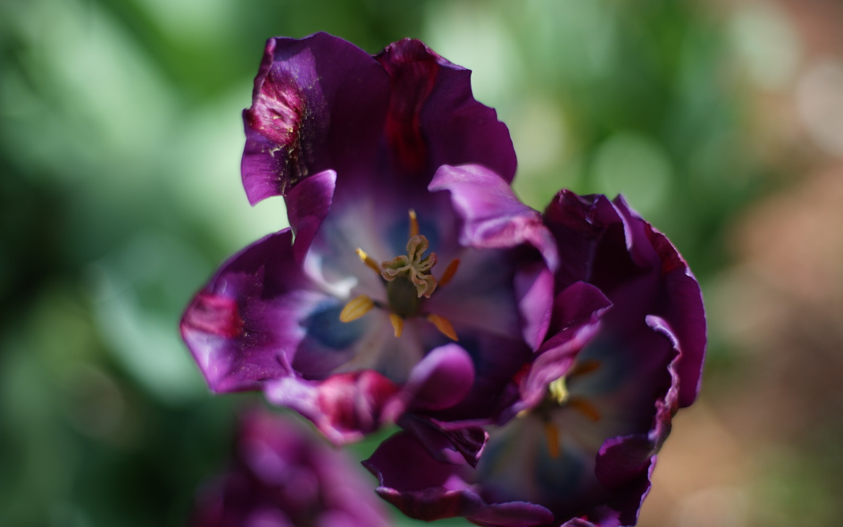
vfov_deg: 24.9
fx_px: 1195
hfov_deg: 38.9
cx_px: 422
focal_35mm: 52
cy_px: 269
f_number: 1.8
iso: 80
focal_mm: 50
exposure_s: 1/1000
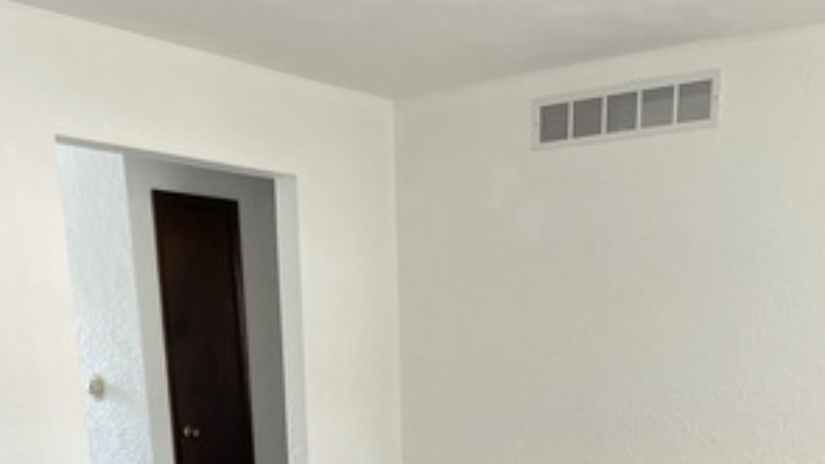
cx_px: 404
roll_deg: +0.9
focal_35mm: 48
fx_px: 1050
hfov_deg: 42.9
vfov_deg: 21.3
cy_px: 679
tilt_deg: -16.9
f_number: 1.6
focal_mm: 5.1
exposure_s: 1/111
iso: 125
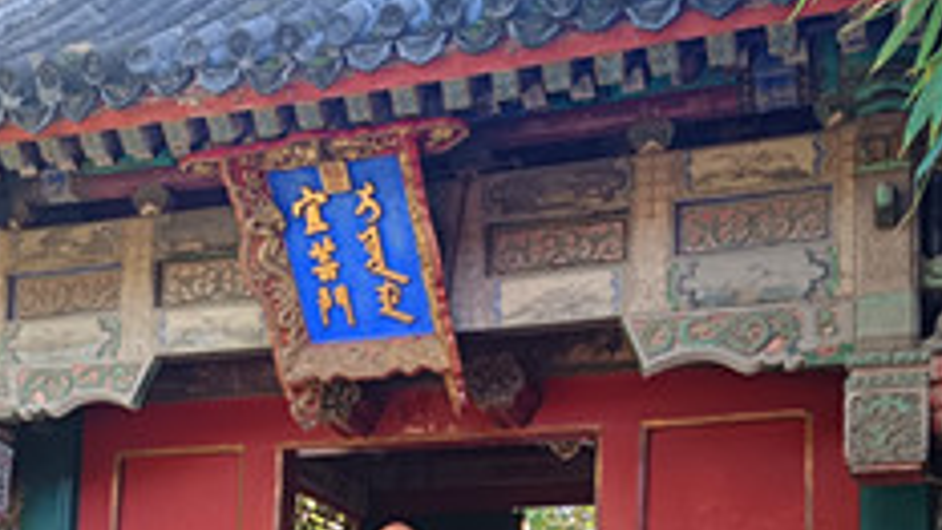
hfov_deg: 37.2
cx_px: 485
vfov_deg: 20.0
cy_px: 649
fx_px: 1399
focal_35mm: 56
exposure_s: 1/100
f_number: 1.75
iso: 602
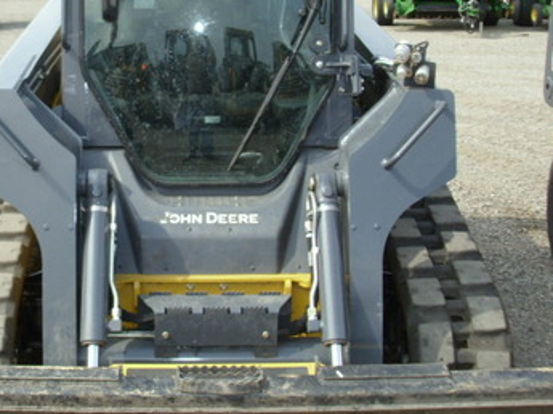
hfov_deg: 32.1
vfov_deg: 24.1
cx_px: 216
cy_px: 99
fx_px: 958
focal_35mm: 60
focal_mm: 6.36
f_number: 3
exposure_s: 1/378
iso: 50
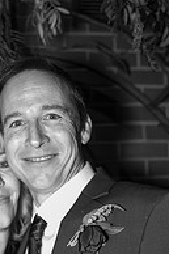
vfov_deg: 32.9
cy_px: 224
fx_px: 409
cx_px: 38
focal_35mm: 58
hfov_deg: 23.1
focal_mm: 25
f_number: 2.8
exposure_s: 1/125
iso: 2000
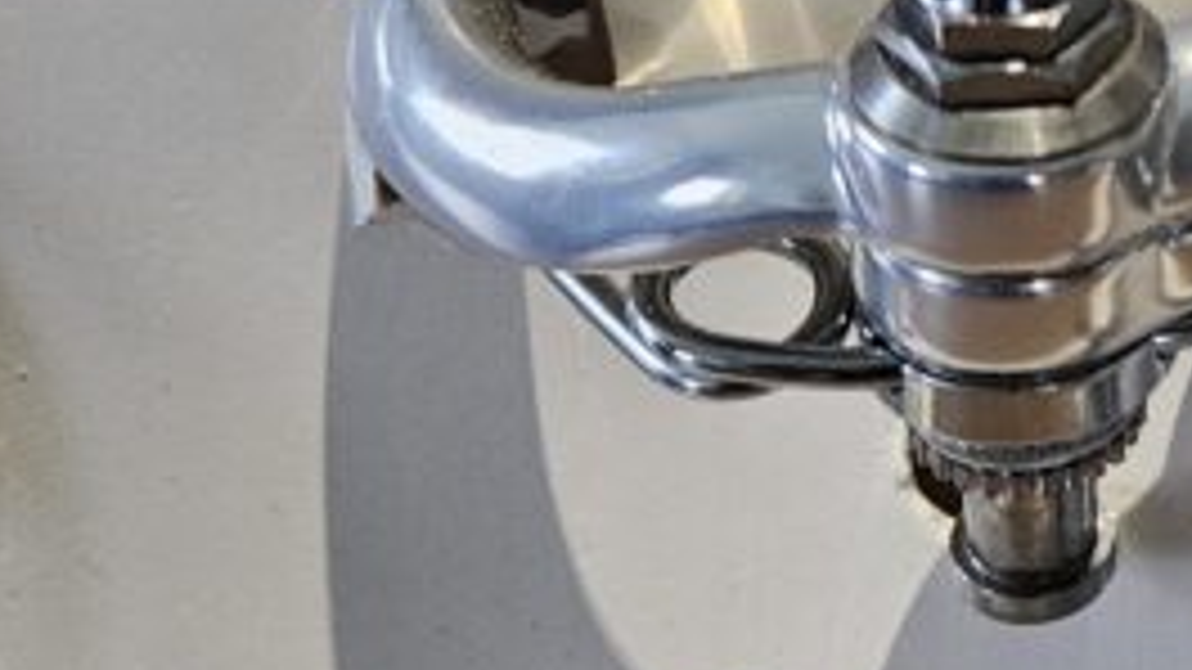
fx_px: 3066
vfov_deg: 12.3
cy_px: -63
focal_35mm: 97
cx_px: 1826
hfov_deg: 19.1
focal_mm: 5.4
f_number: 1.8
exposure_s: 1/33
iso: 640
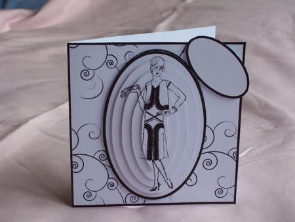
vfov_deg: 18.0
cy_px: 111
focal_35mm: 82
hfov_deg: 23.8
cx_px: 148
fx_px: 699
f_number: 4
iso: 80
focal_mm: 13.5
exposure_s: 1/102
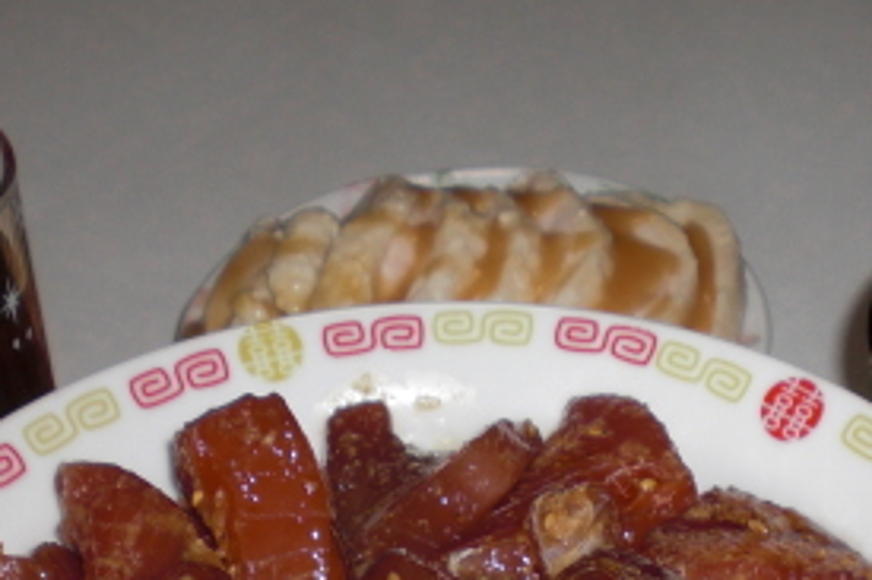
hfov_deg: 22.1
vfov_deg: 14.3
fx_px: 2227
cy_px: 729
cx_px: 549
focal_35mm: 92
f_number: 3.1
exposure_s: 1/60
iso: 64
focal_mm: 6.3
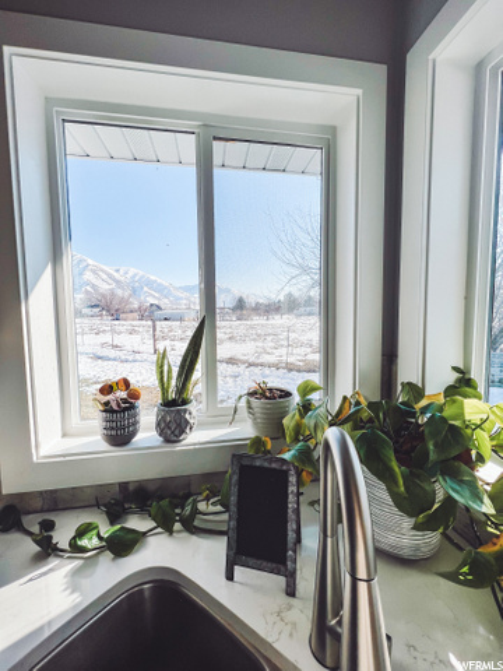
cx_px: 252
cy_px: 336
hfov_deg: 89.9
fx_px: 252
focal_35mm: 13
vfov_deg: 106.2
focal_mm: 1.57
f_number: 1.8
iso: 32
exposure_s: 1/1150
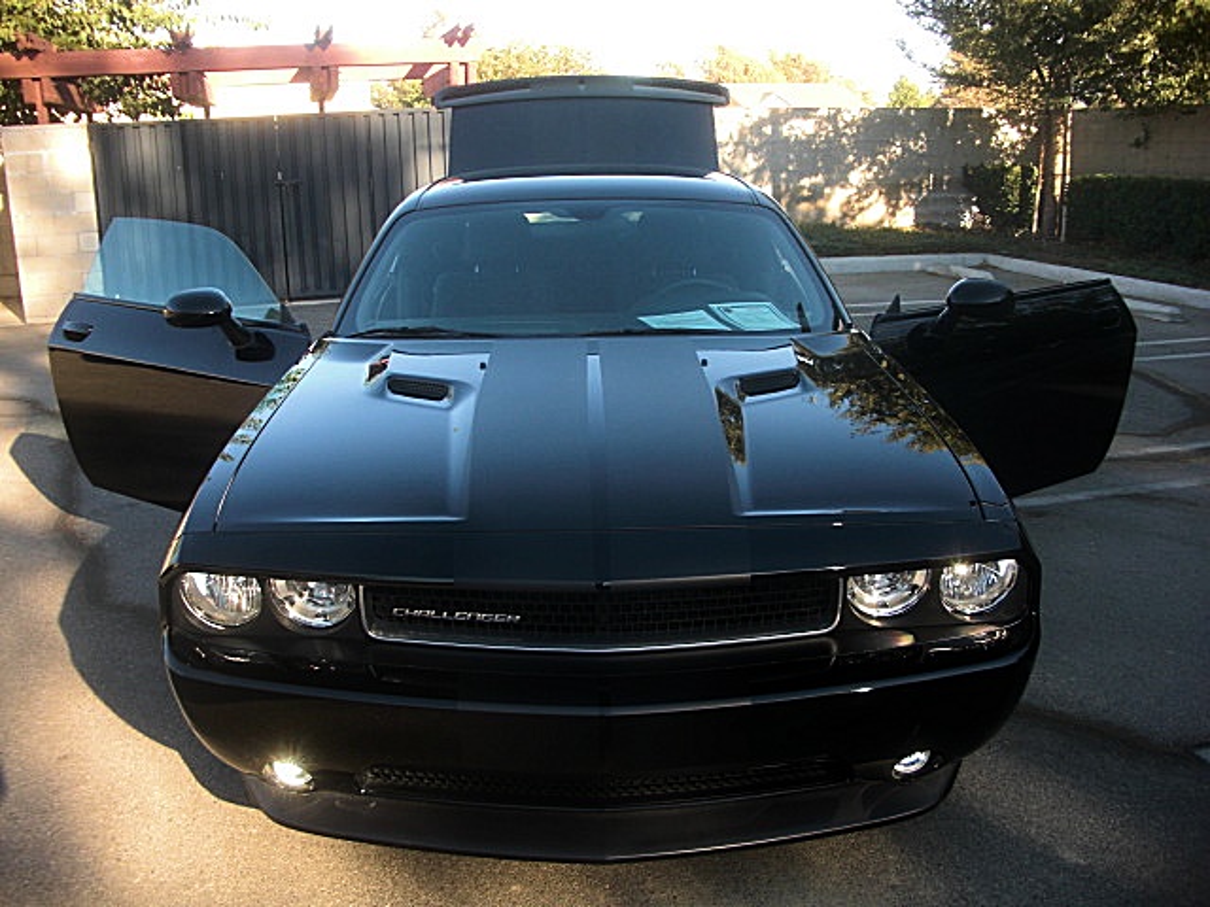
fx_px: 1258
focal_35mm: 36
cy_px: 454
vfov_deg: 39.7
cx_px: 605
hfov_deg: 51.4
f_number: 2.8
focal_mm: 6.3
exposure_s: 1/125
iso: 50
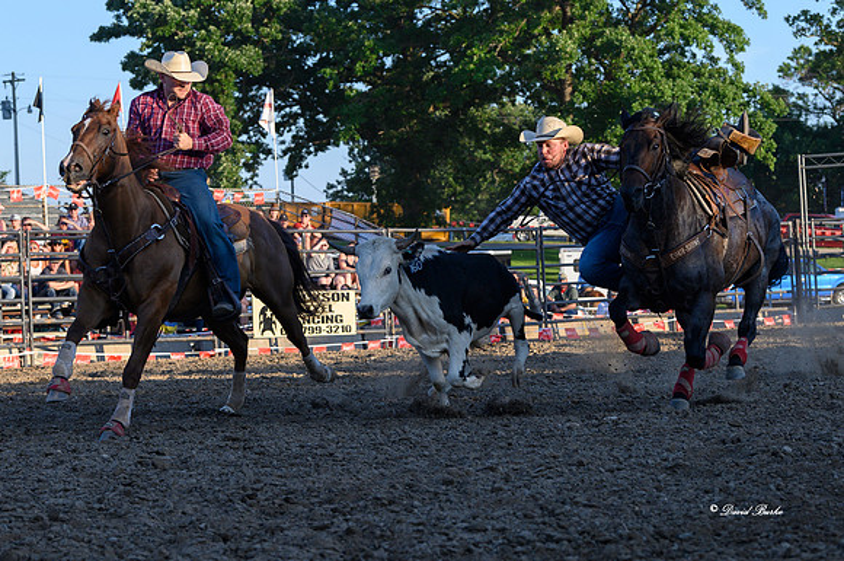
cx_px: 507
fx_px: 2509
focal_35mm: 107
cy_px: 341
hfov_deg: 19.1
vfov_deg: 12.7
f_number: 5.6
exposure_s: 1/1000
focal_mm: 86
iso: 450
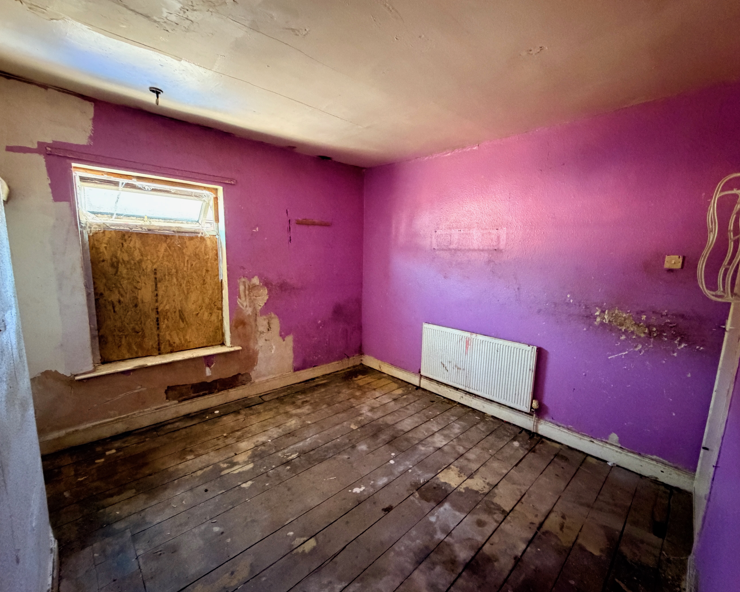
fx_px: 329
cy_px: 304
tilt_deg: -9.2
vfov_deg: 84.0
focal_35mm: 15
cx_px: 382
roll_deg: -1.8
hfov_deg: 96.8
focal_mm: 2.22
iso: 1250
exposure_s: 1/59
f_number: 2.2
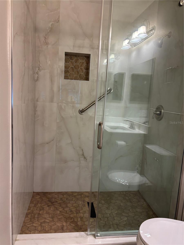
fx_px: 184
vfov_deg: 67.3
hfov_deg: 53.1
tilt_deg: -7.5
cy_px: 122
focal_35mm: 26
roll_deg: -4.2
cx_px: 92
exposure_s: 1/60
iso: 160
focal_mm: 5.96
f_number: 1.6
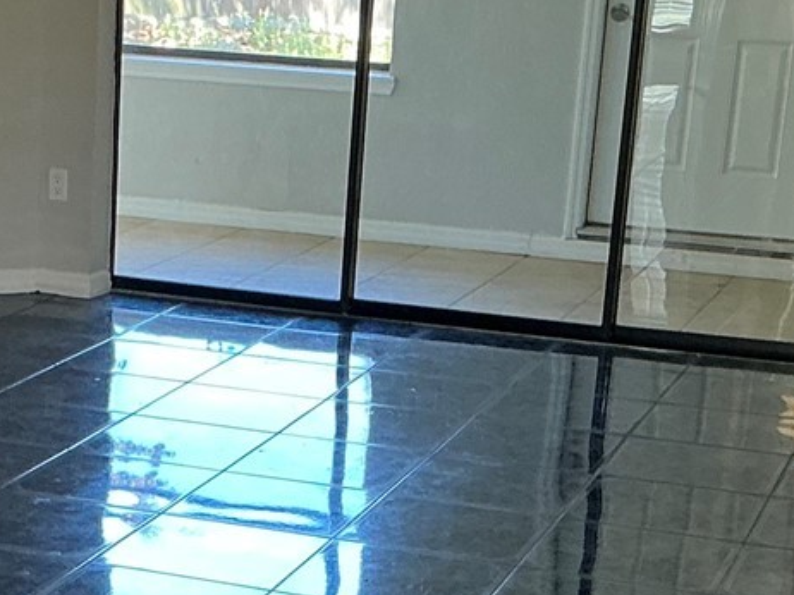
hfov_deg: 19.9
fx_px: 2224
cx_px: 105
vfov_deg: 15.1
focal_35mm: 97
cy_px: 495
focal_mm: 3
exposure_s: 1/60
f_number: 1.8
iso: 80
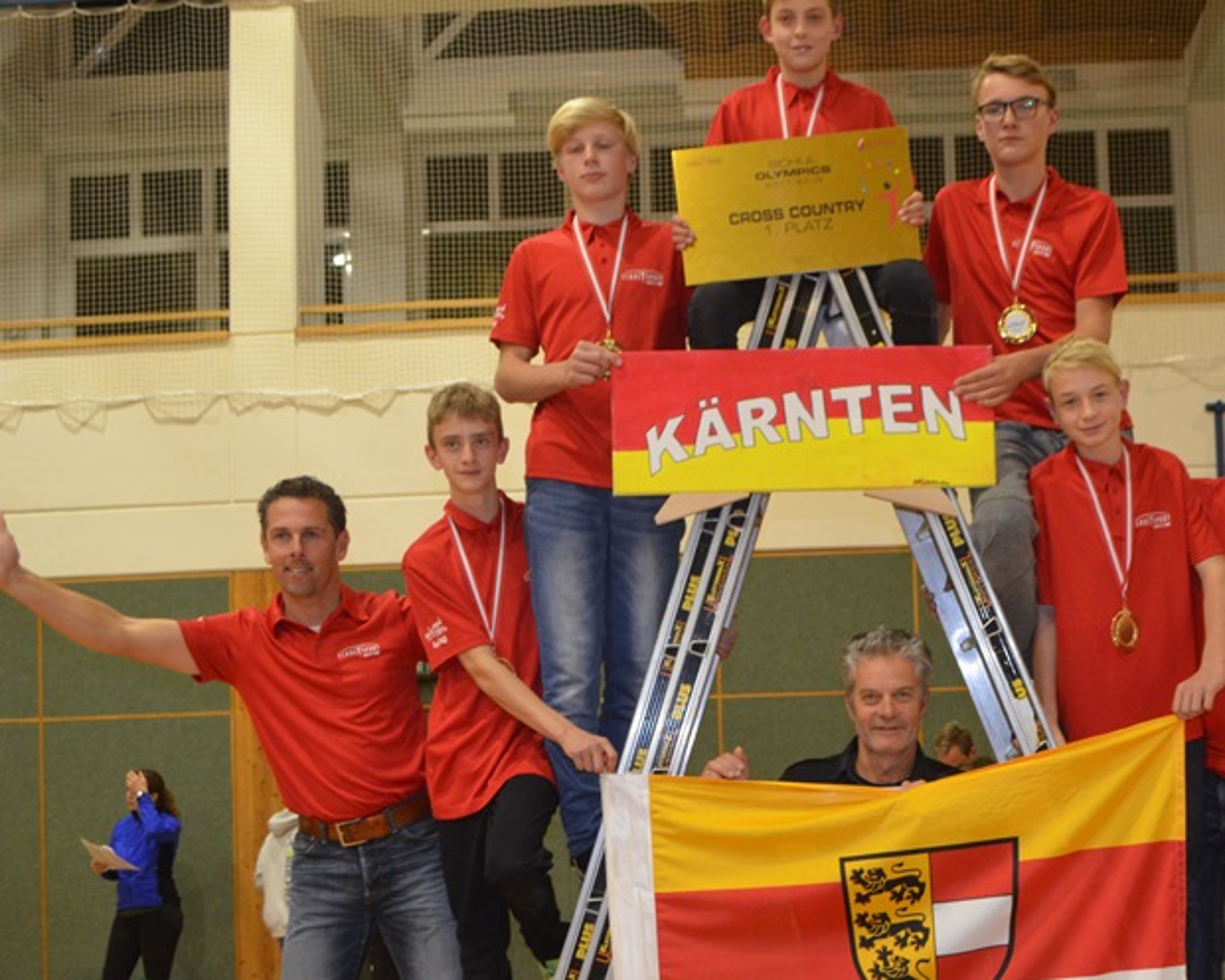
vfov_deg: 39.2
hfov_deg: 47.8
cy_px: 498
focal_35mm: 38
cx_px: 709
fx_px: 1378
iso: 1400
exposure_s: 1/60
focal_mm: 22
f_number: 3.8
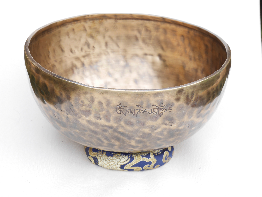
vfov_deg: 6.8
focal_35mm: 218
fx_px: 1650
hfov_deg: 9.1
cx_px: 131
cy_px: 98
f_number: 6.3
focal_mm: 109
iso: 200
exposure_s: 1/160
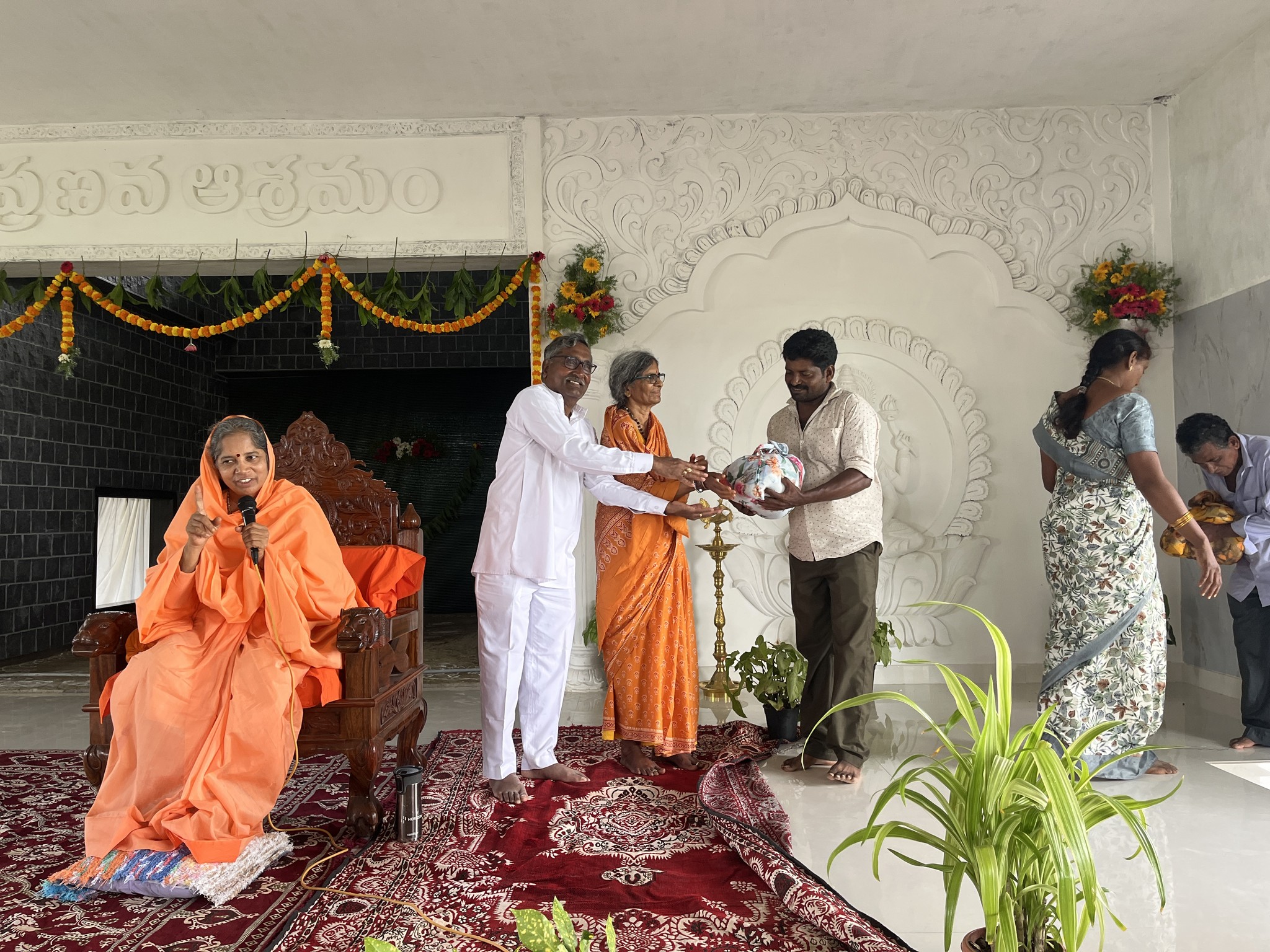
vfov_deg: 53.1
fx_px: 954
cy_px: 476
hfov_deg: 67.3
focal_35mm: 26
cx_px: 635
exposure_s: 1/109
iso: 125
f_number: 1.6
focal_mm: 5.1
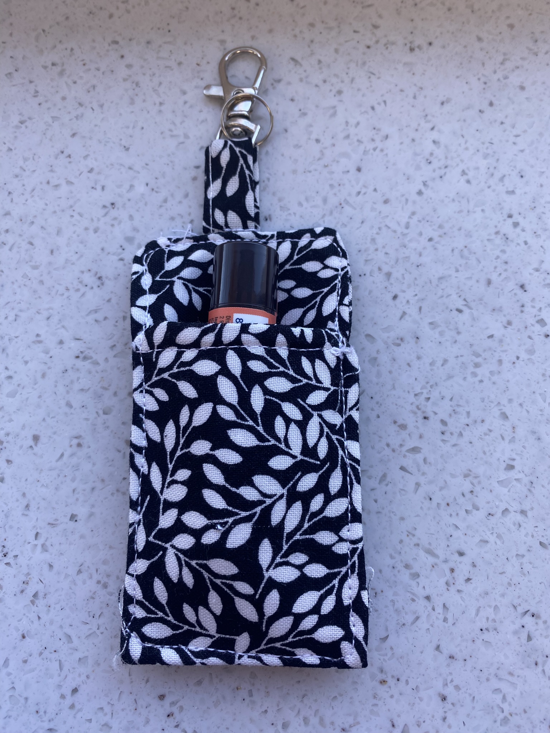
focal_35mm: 25
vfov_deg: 69.4
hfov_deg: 54.9
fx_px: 530
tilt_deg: -78.0
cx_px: 275
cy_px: 366
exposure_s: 1/122
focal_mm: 4.25
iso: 32
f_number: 1.8
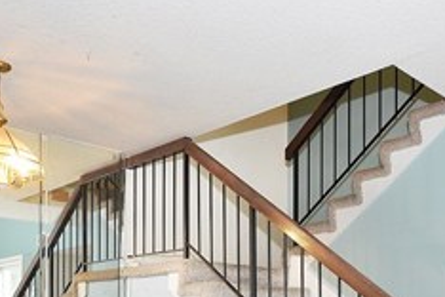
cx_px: 319
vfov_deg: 30.6
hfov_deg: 46.1
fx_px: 507
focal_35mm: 41
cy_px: 288
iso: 250
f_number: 7.1
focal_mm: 10
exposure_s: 1/10
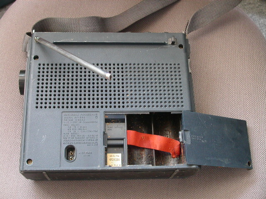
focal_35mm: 49
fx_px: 377
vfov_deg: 29.7
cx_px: 133
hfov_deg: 38.9
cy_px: 100
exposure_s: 1/4
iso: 200
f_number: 3.5
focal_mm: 10.2
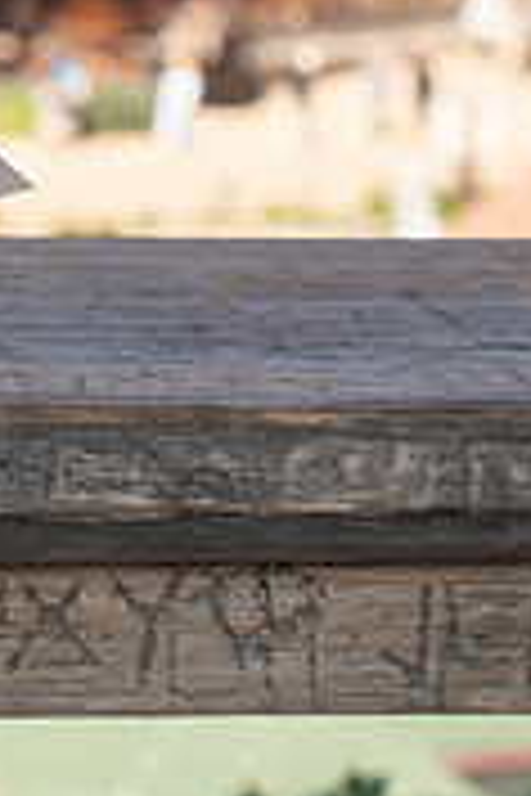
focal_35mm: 164
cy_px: 29
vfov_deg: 12.4
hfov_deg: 7.8
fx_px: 3628
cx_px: -734
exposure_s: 1/200
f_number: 8
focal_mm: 50
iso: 200
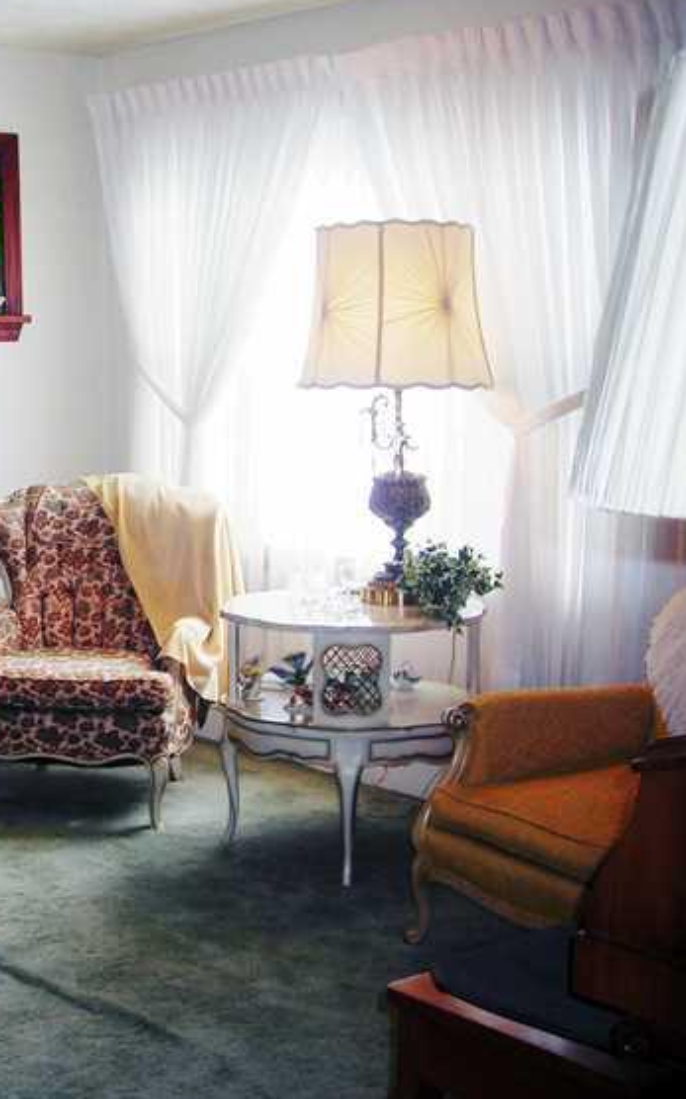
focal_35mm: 58
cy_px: 510
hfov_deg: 21.3
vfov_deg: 35.1
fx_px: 1737
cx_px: -55
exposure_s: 1/30
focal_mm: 6.3
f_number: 3.2
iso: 52
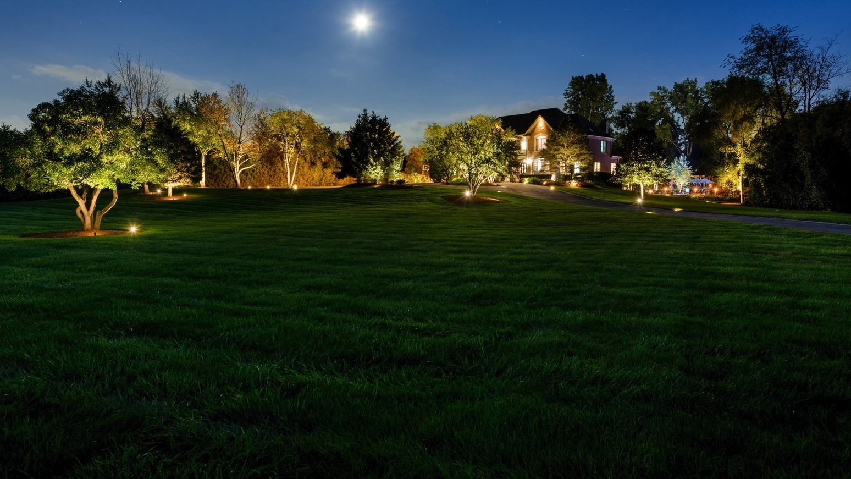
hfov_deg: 78.7
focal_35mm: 23
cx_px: 427
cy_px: 220
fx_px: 519
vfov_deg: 49.5
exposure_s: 30
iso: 200
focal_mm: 21
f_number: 8
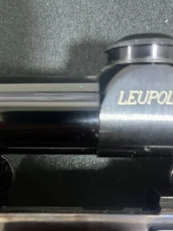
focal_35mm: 44
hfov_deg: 32.8
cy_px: 180
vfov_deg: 41.3
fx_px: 293
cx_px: 70
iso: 640
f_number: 1.6
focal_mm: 5.96
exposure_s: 1/30
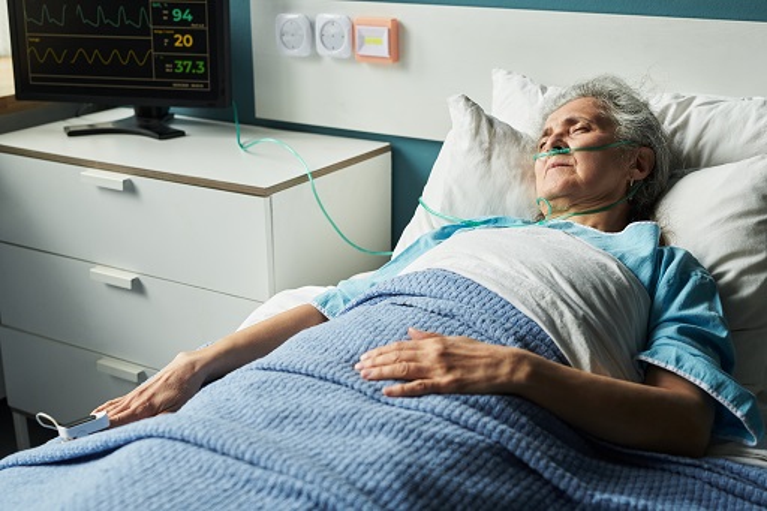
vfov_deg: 27.0
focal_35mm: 50
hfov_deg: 39.6
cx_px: 384
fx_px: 1065
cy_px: 256
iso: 1000
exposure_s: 1/400
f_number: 5
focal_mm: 50
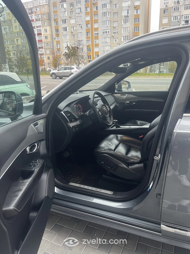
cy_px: 127
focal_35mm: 26
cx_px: 95
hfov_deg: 53.1
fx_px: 190
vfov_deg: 67.3
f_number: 1.5
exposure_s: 1/60
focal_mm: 5.7
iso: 400
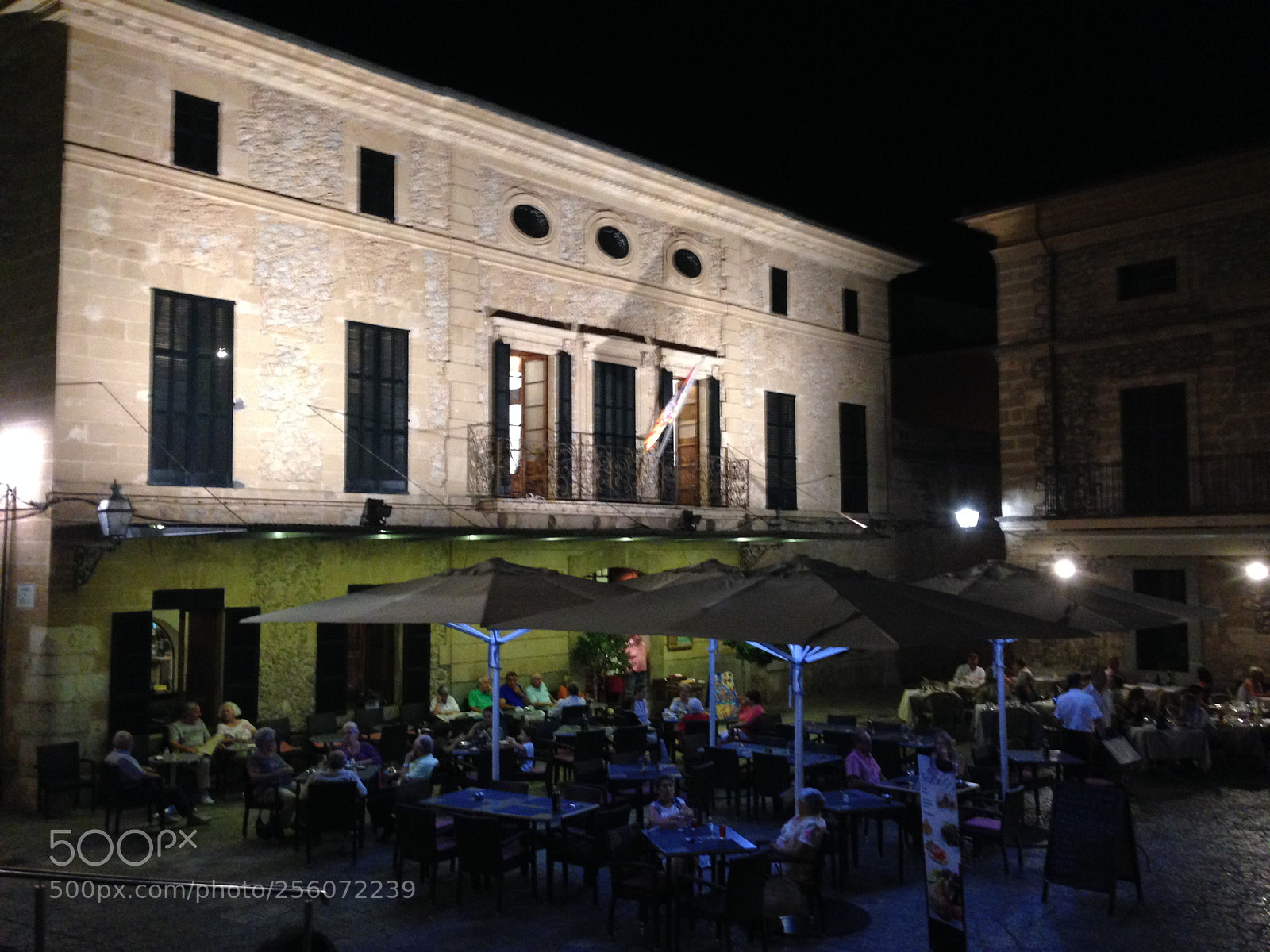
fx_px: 1211
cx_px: 635
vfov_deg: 42.9
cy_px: 476
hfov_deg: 55.4
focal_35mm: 33
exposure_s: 1/20
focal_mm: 4.12
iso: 320
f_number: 2.4
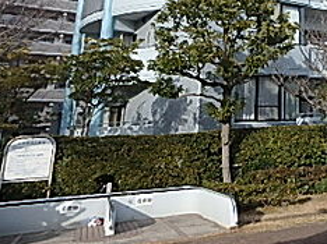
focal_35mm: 51
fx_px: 481
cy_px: -28
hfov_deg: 32.3
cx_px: 375
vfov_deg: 26.2
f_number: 3.5
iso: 125
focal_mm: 3.7
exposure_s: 1/800
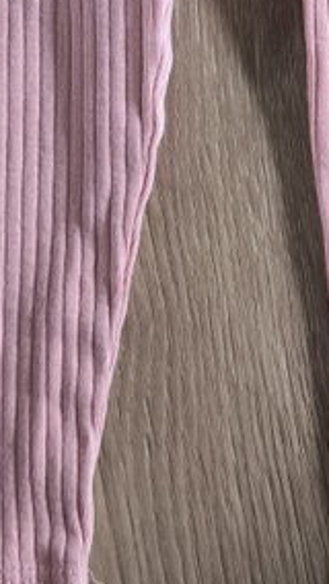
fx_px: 1131
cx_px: 220
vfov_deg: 27.1
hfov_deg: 16.5
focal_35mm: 73
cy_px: -20
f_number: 1.6
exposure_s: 1/33.3
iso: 1000
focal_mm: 6.57
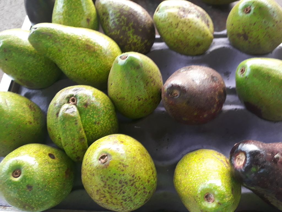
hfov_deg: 65.3
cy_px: 106
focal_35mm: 27
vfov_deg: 51.4
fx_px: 220
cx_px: 141
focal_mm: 3.6
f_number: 1.9
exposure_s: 1/30
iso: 100
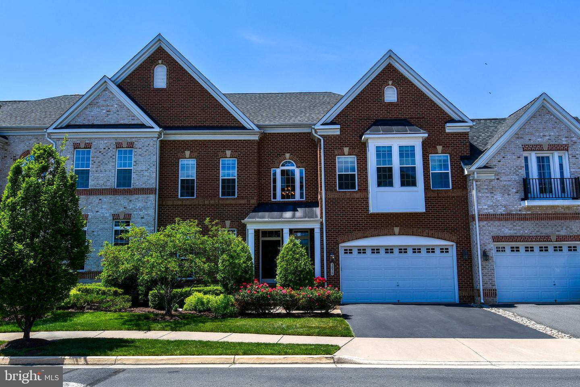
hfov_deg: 78.6
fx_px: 354
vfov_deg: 57.2
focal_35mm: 22
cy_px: 194
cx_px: 290
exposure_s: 1/320
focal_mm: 15
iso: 100
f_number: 9
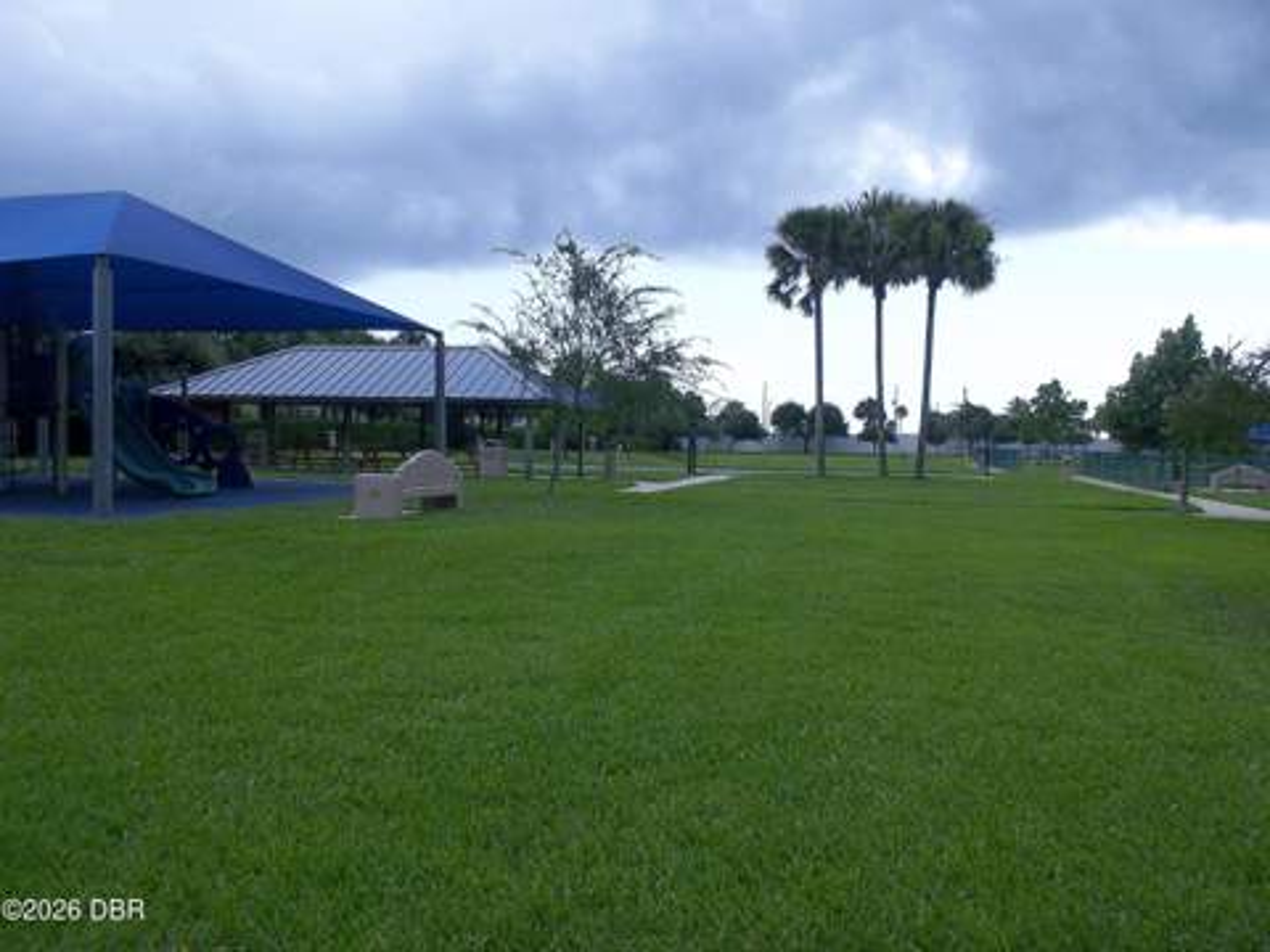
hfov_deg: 61.7
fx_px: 1064
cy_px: 476
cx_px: 635
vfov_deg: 48.2
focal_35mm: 29
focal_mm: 4.1
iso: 80
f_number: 3.3
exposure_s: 1/200
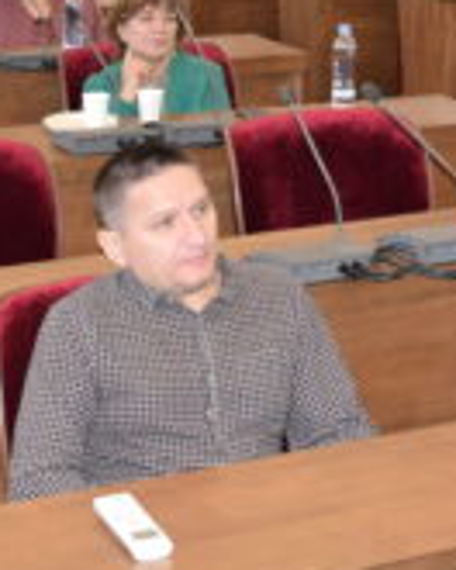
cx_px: 485
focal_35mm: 121
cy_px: -180
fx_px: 2040
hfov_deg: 12.6
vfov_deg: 15.1
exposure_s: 1/125
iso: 800
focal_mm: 21
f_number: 5.6
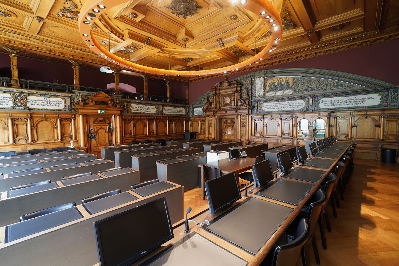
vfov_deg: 73.8
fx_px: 177
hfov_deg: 96.7
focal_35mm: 16
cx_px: 200
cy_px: 133
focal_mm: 16
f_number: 11
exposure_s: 3.2
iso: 100
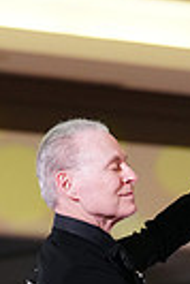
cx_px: 257
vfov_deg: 5.6
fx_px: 2858
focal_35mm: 362
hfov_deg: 3.8
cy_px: 404
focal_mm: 83
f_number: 2.8
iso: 2500
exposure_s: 1/400
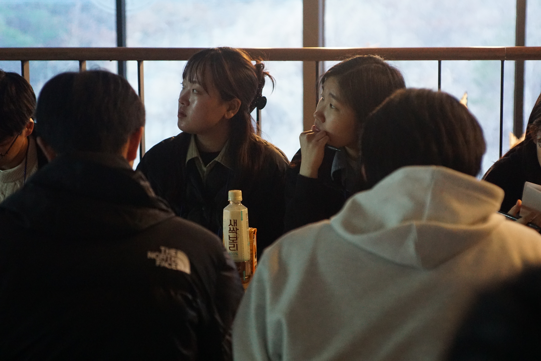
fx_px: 1240
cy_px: 180
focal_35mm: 82
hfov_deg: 24.6
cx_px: 270
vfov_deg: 16.6
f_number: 2.8
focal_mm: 55
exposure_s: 1/100
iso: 3200
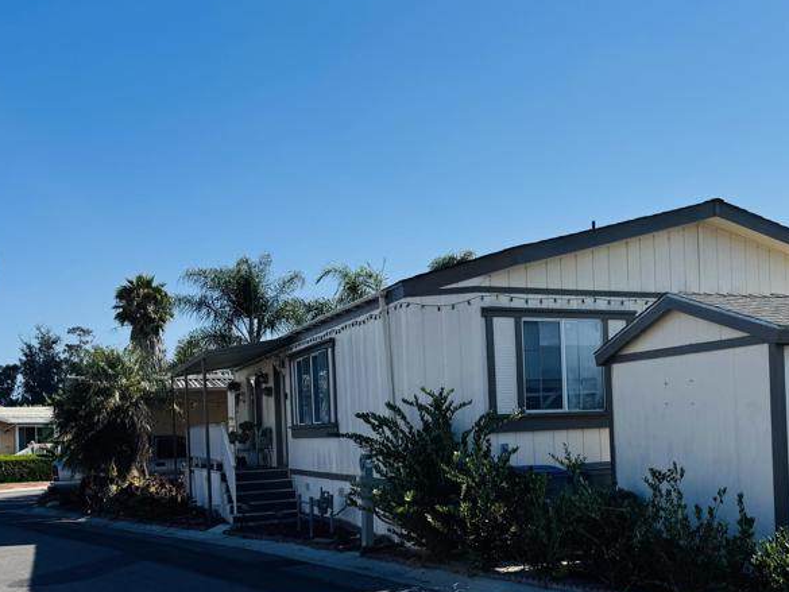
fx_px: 957
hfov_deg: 43.1
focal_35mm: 42
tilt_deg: -1.9
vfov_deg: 33.8
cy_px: 432
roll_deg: +1.7
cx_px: 610
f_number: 1.78
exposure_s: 1/5348
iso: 80
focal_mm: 6.76
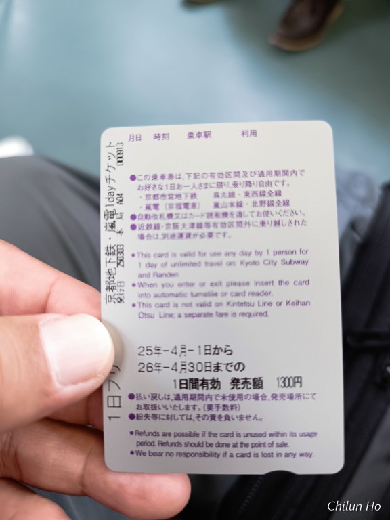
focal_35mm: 24
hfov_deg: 56.8
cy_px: 260
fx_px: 361
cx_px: 195
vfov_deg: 71.6
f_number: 1.65
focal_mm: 6.14
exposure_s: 1/50
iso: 727
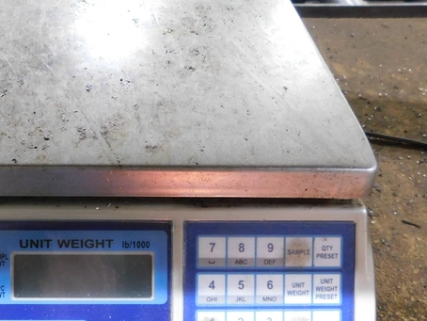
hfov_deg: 46.4
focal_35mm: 38
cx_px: 87
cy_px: 220
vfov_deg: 37.3
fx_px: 469
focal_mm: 4
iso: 400
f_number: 3
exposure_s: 1/15
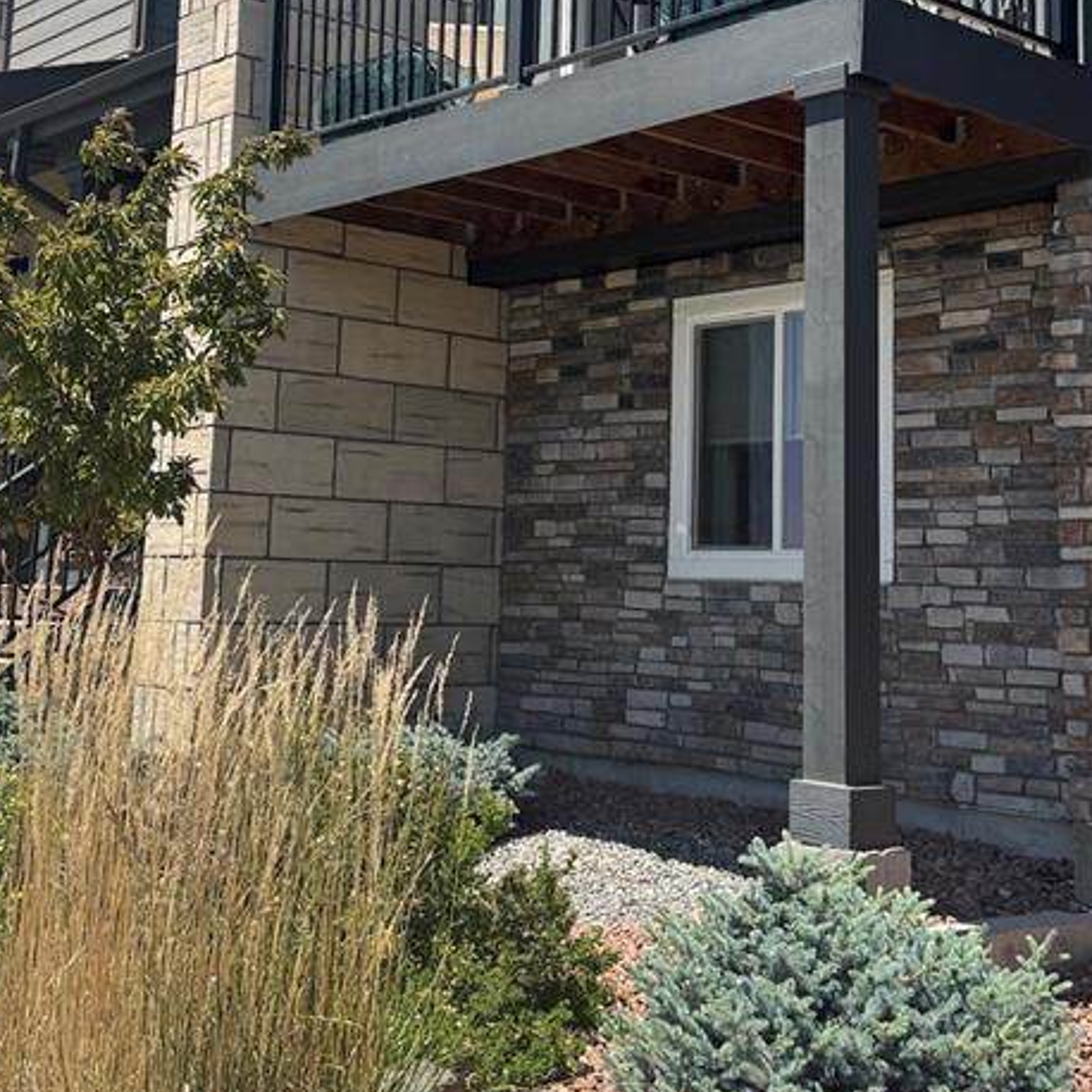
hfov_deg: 34.0
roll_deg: -1.6
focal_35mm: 50
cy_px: 279
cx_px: 551
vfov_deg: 33.4
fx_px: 1785
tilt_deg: +10.5
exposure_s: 1/2833
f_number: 1.78
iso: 80
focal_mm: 6.76
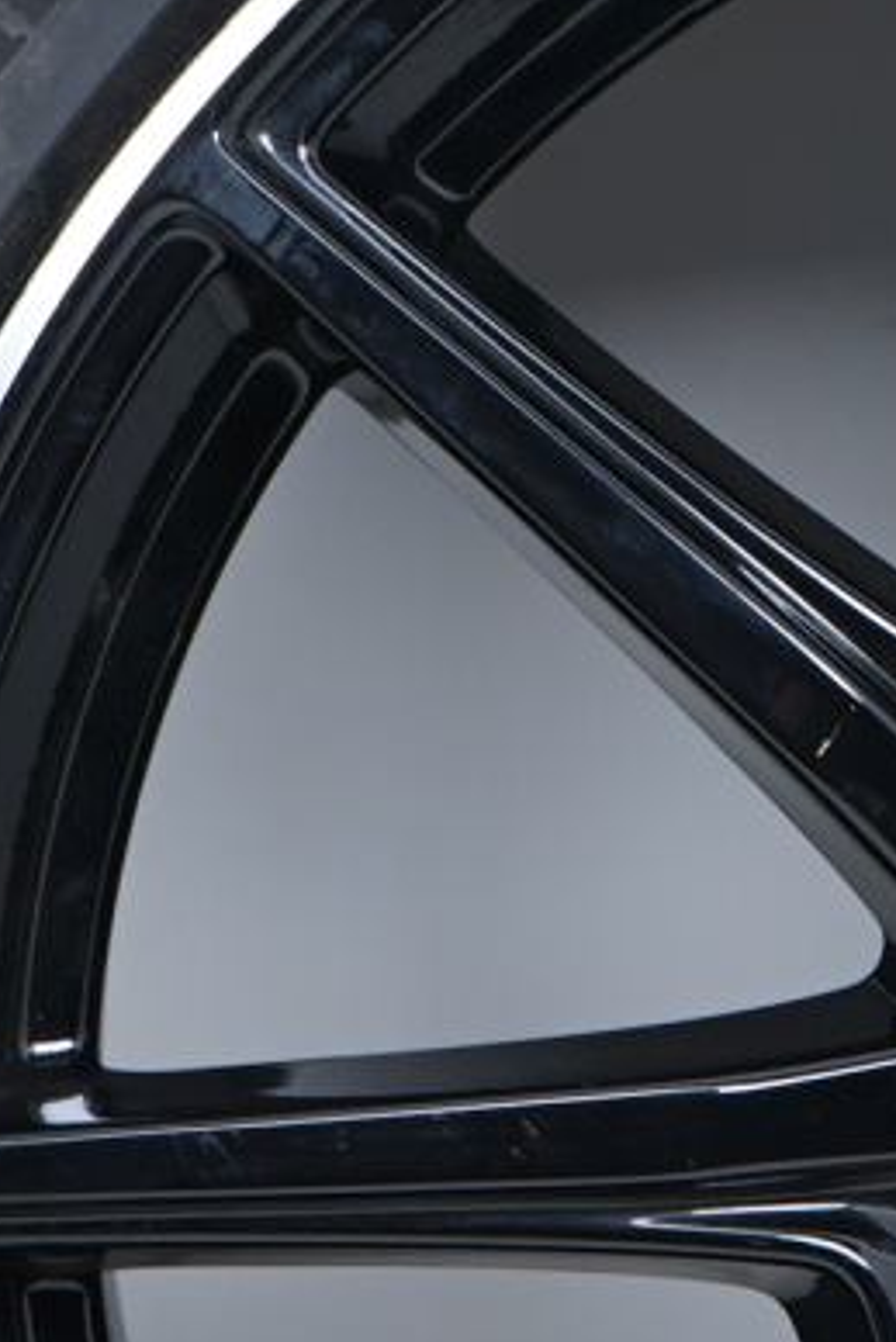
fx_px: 9585
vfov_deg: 8.0
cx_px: 1494
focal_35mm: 257
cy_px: 1126
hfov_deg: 5.3
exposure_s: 1/125
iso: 250
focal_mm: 52
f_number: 7.1
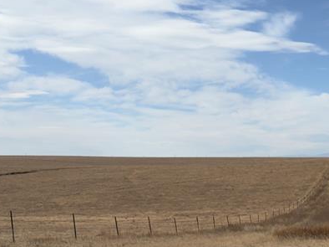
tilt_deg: -0.8
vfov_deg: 16.2
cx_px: 403
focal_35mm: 91
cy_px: 168
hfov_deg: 20.1
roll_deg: -0.1
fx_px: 864
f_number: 1.78
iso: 100
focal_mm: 6.76
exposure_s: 1/11628
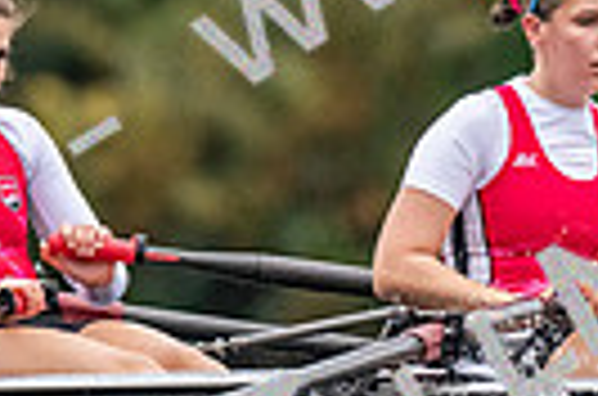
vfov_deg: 0.5
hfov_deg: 0.8
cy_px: 160
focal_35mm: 2625
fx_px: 43500
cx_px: -135
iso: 3200
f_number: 4
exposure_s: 1/2500
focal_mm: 600
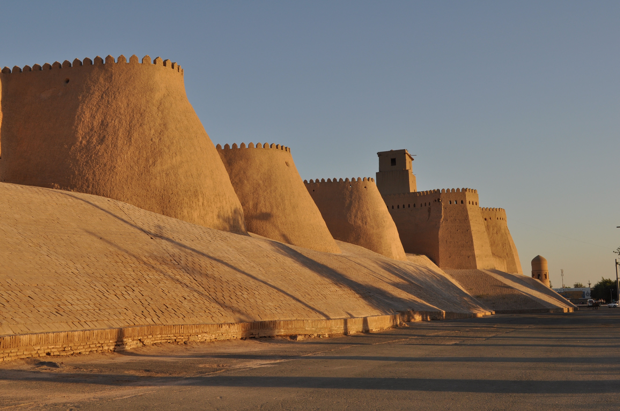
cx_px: 310
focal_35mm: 45
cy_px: 206
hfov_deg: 43.7
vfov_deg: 29.8
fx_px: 774
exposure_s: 1/250
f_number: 8
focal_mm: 30
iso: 200
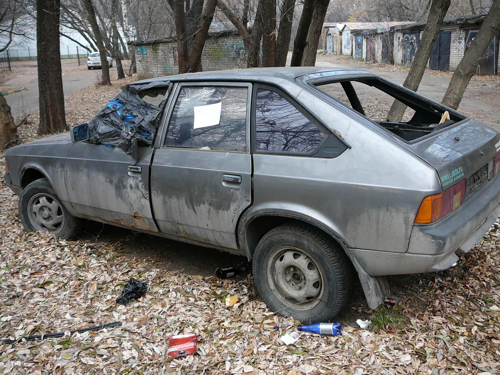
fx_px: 506
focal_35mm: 35
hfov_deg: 52.6
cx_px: 250
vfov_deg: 40.7
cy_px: 188
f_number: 2.8
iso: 80
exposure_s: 1/80
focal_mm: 5.2
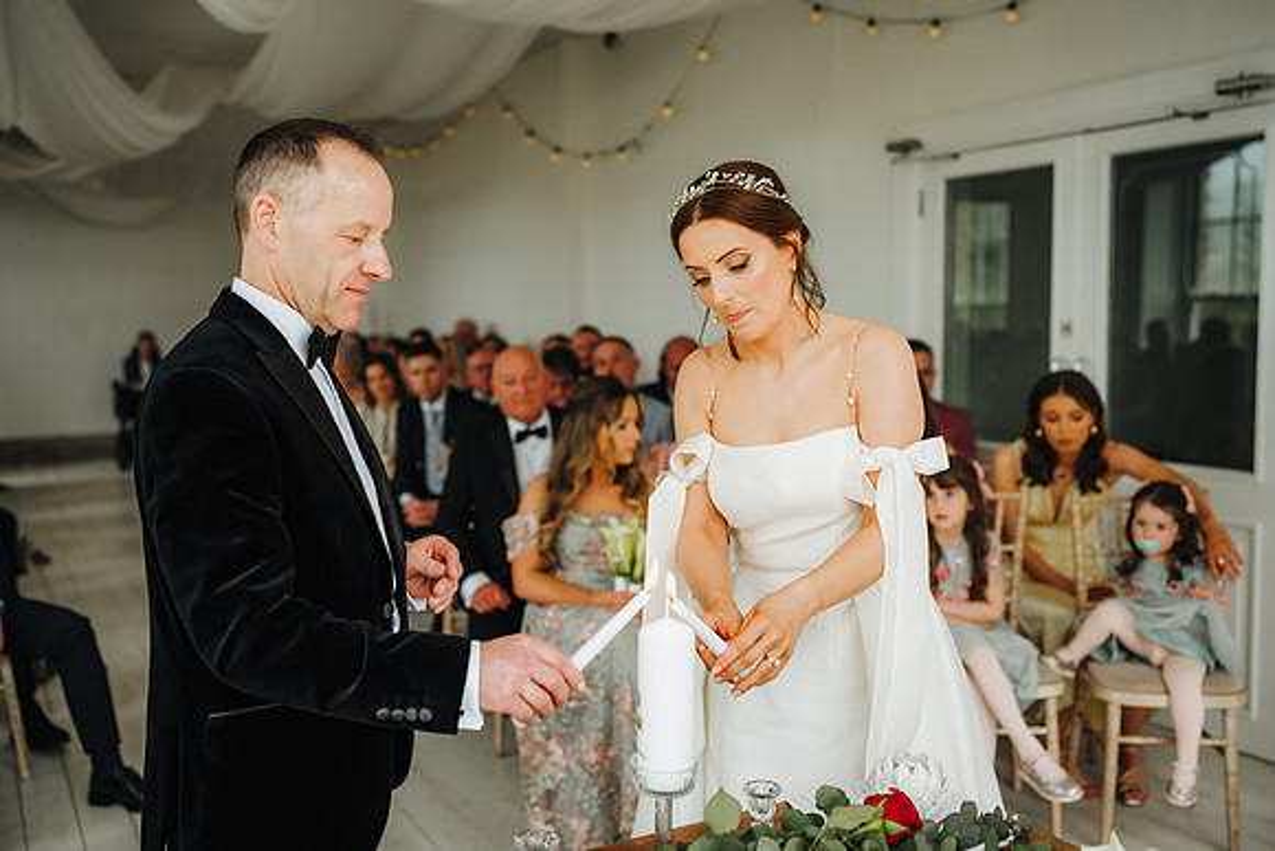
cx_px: 638
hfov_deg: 53.9
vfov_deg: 37.5
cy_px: 426
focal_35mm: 35
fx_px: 1253
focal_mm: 35
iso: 250
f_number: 2
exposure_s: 1/250
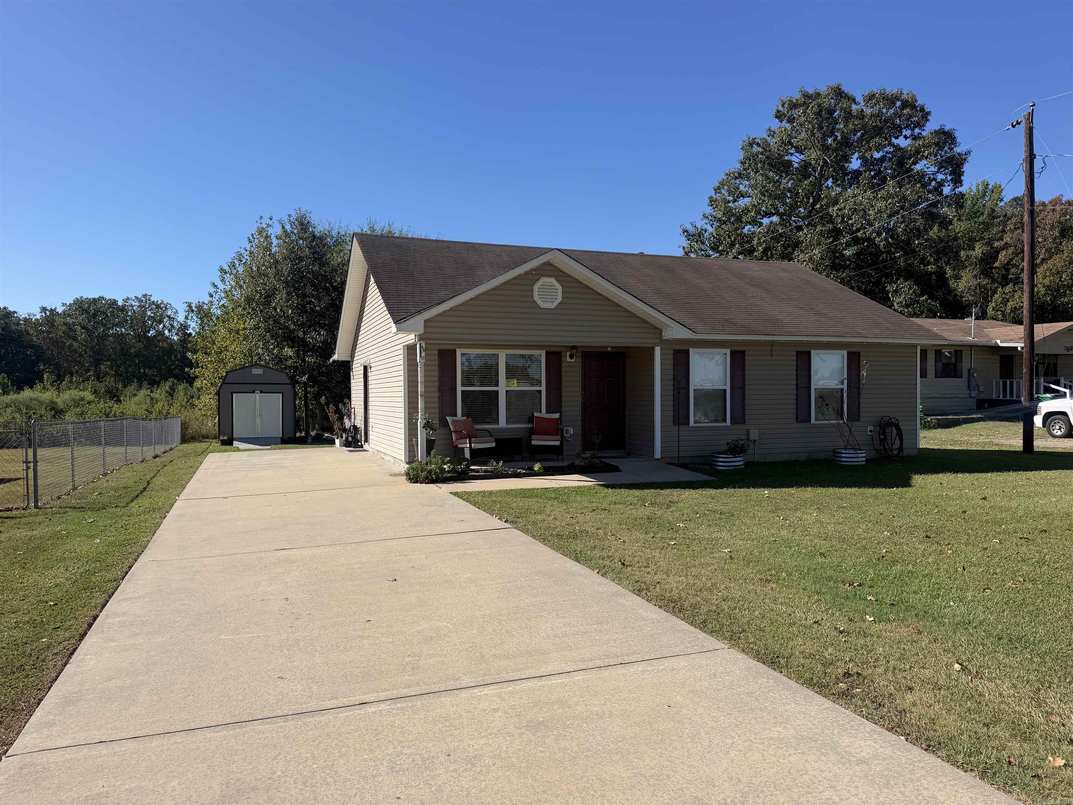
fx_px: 744
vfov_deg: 56.8
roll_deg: +0.3
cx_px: 536
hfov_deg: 71.6
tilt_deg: -0.3
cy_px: 402
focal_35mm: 24
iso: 80
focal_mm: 6.76
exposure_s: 1/4975
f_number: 1.78
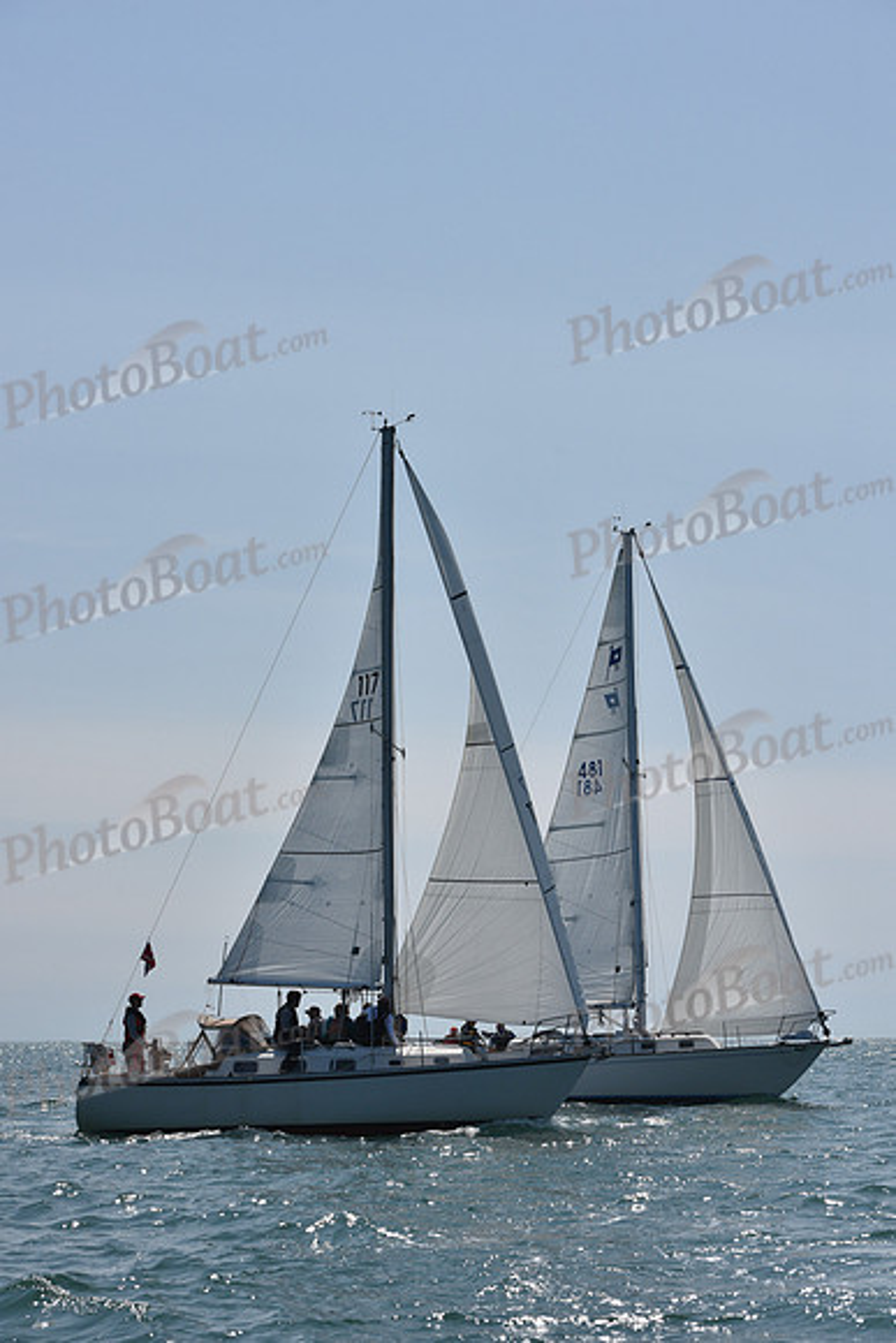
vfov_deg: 28.8
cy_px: 672
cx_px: 448
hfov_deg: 19.5
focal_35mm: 70
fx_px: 2612
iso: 320
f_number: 9
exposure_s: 1/800
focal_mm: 70
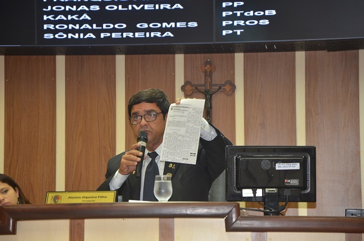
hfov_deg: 13.1
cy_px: 120
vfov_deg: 8.7
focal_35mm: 158
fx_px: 1589
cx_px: 182
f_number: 5.6
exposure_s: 1/60
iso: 800
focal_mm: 105
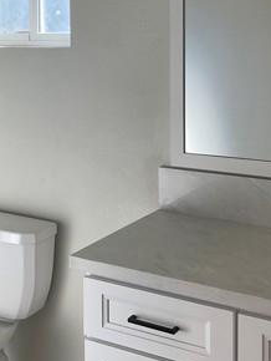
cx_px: 98
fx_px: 667
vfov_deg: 29.5
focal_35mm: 64
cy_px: 68
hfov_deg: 22.9
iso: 20
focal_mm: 3
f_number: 1.8
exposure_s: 1/120
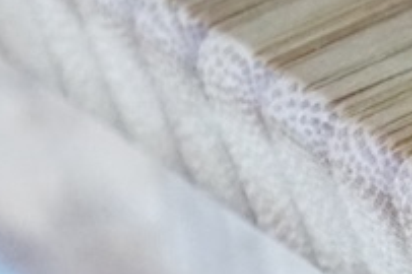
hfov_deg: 2.8
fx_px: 8450
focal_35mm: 739
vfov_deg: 1.9
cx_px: 1053
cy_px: -316
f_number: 5.6
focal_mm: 78
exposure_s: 1/60
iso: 6400
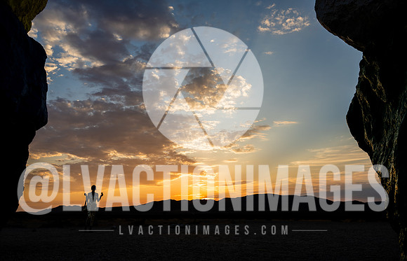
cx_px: 206
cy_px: 138
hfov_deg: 70.8
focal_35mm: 26
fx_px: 286
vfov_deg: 49.1
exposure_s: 1/320
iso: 64
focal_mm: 24
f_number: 4.5
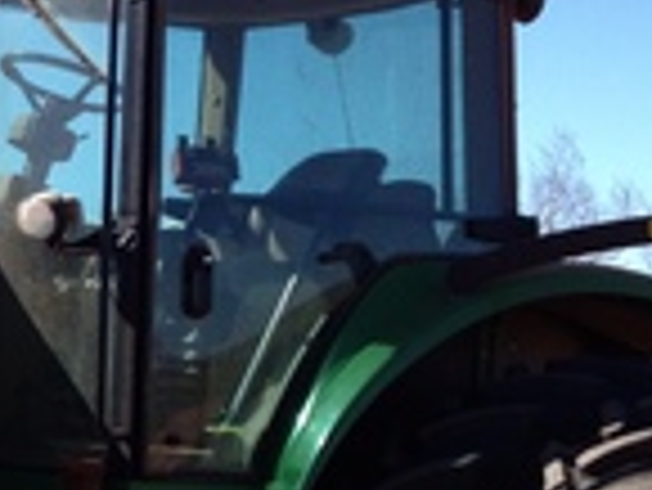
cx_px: -22
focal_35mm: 131
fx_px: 2469
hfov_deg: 14.8
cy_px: 463
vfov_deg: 11.2
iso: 50
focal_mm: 4.28
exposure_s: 1/917
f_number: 2.4
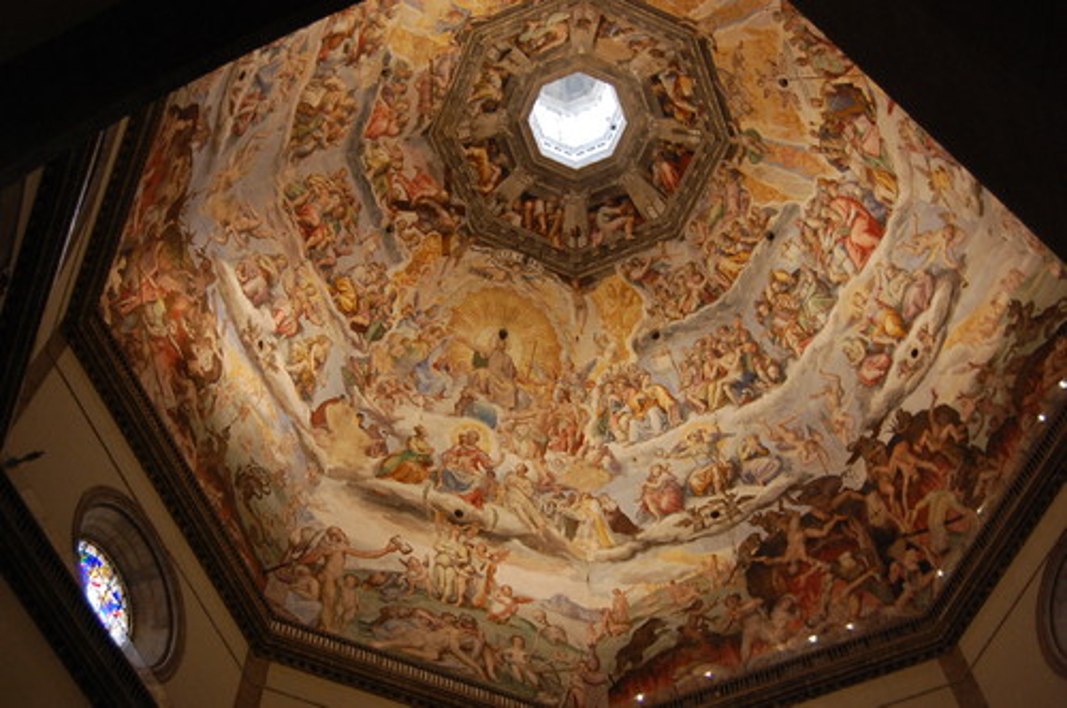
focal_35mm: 46
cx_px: 534
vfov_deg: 28.9
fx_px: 1376
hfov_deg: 42.4
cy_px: 354
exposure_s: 1/15
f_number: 4.5
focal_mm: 31
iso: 800
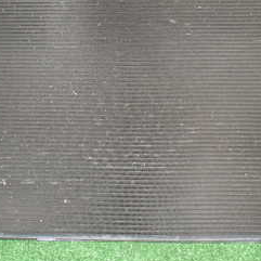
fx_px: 827
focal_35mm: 97
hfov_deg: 17.8
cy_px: 87
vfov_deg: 17.9
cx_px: 67
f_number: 2.9
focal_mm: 7.84
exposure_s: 1/40
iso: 640
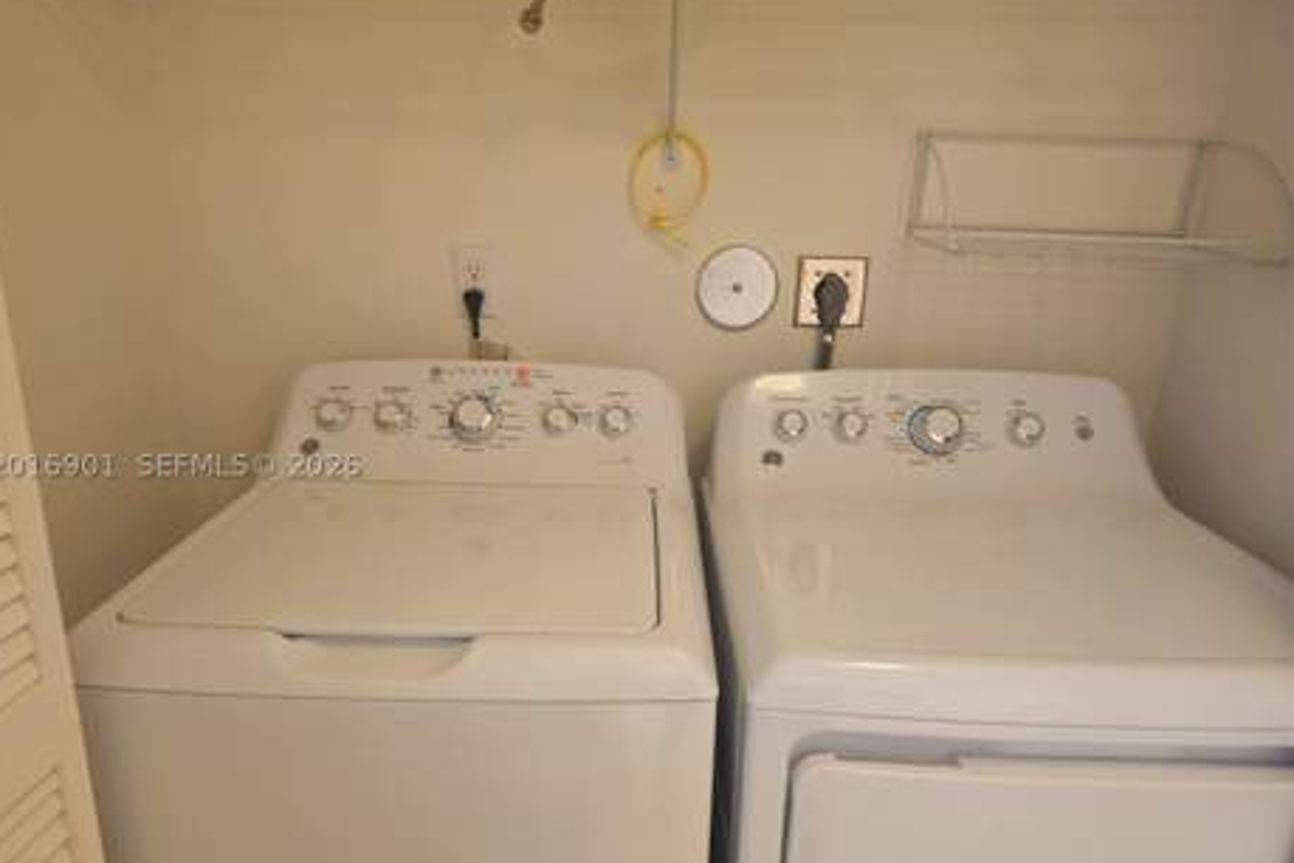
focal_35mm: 25
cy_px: 465
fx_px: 899
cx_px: 620
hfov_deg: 71.5
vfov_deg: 51.2
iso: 125
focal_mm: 6.3
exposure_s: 1/60
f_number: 1.7
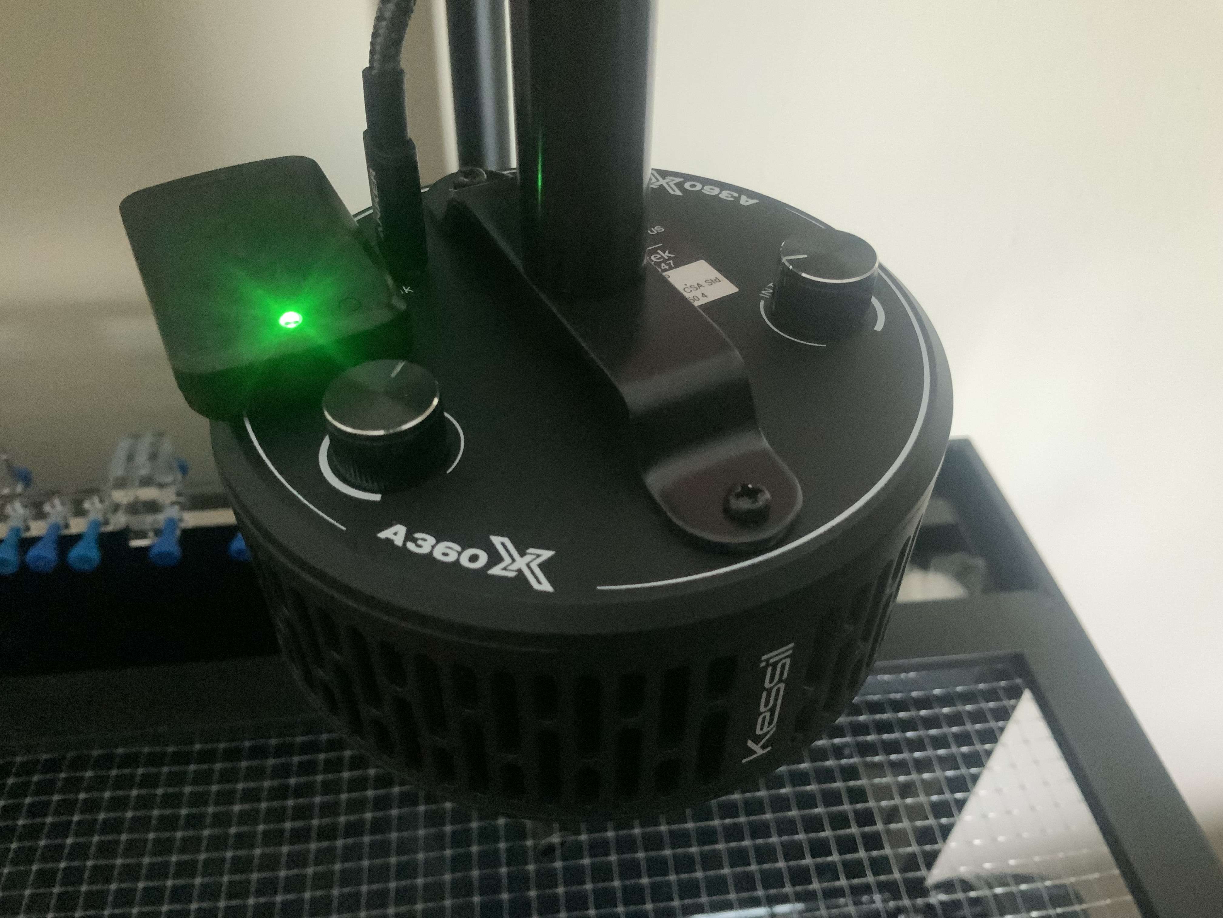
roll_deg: -2.3
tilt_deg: -41.9
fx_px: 1025
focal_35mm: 29
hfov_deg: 61.7
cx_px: 612
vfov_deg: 48.2
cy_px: 459
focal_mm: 3
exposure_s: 1/24
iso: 640
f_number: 1.8
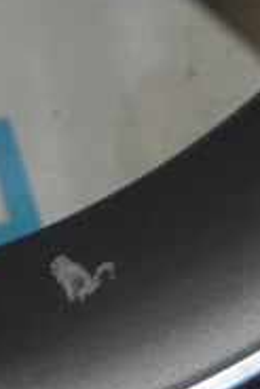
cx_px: -332
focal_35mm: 334
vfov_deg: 6.2
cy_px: 187
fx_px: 3611
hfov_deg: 4.1
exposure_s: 1/60
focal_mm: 40
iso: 1600
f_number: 5
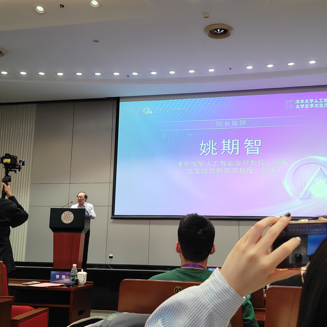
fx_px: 470
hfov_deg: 38.3
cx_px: 182
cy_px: 164
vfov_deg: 38.3
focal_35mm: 44
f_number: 1.75
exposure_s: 1/50
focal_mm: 5.25
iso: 303
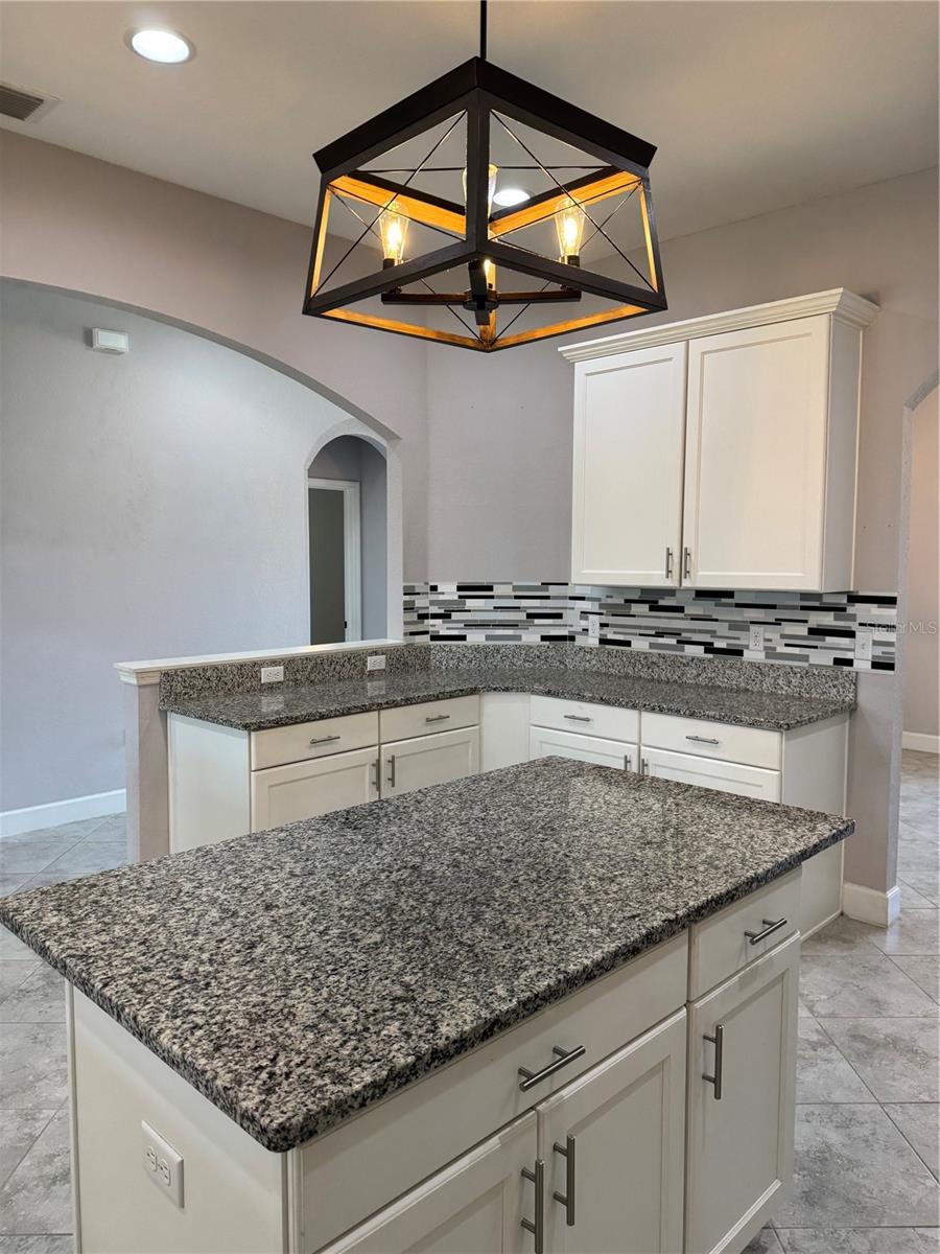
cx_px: 470
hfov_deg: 56.8
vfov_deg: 71.6
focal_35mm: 24
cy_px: 627
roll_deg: +0.1
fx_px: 869
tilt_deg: -4.9
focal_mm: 6.76
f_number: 1.78
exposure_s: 1/120
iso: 200
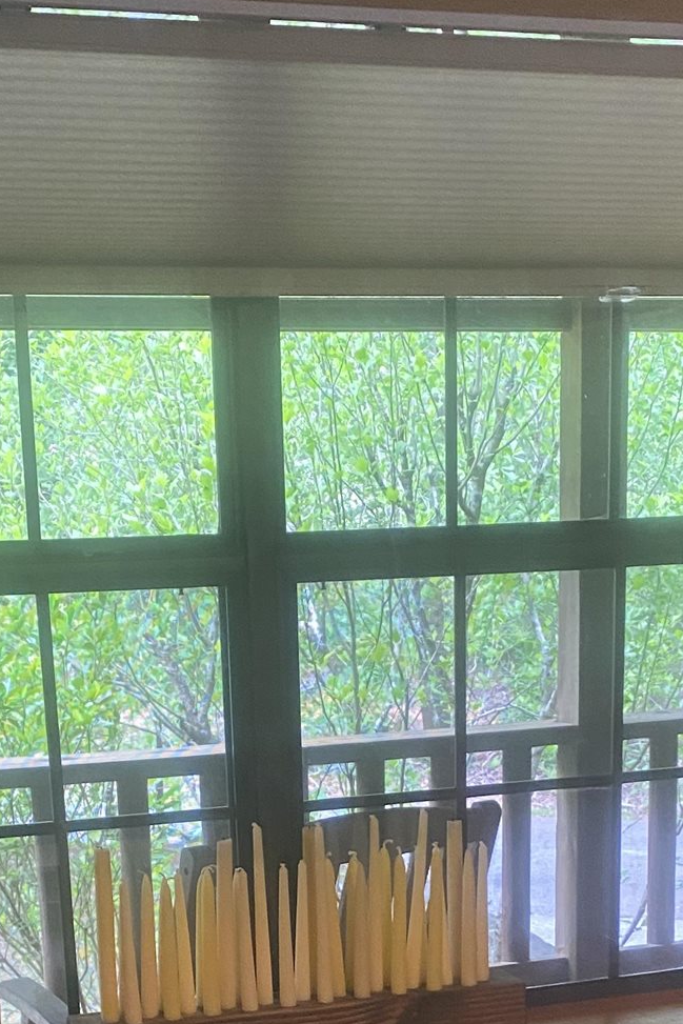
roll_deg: +2.9
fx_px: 1821
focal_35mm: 64
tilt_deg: -13.5
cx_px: 364
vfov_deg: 29.9
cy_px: 943
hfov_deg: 21.2
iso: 400
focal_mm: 4.25
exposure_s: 1/60
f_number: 1.8
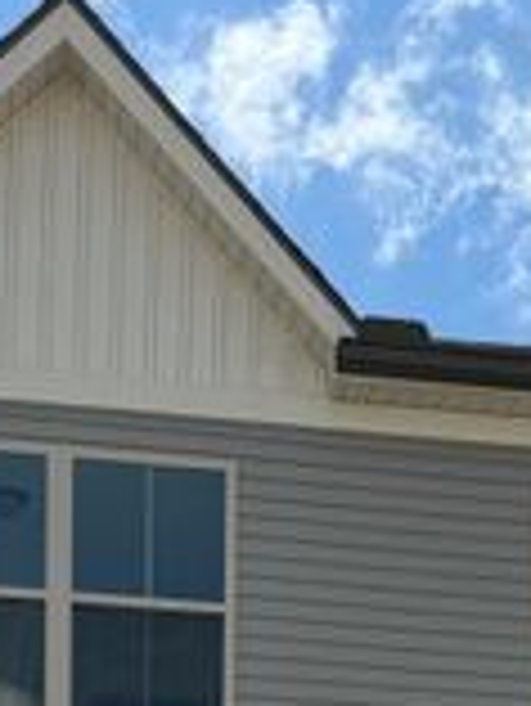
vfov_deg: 15.1
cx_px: 342
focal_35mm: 102
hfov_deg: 14.5
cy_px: 1473
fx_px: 2083
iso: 80
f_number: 1.78
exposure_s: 1/8130
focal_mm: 6.76
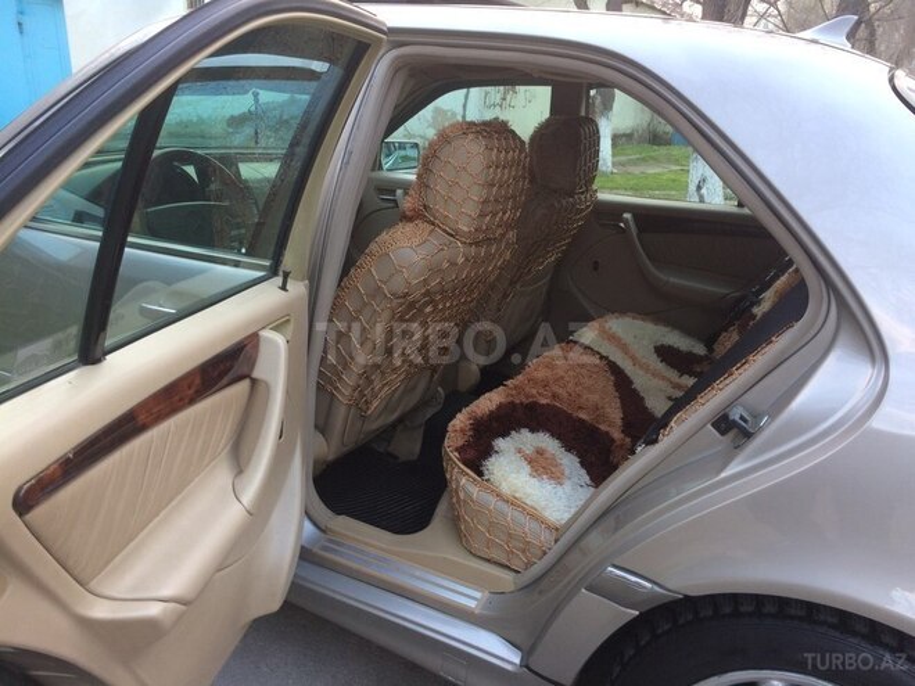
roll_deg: -1.8
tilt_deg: -17.3
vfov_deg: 48.2
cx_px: 458
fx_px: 767
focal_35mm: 29
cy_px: 343
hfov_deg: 61.7
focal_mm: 4.15
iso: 40
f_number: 2.2
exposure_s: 1/33
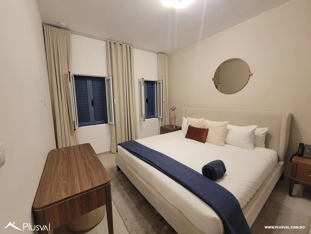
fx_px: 117
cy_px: 117
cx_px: 156
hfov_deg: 106.2
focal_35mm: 13
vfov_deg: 89.9
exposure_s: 1/40
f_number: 2.2
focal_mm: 2.2
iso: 320
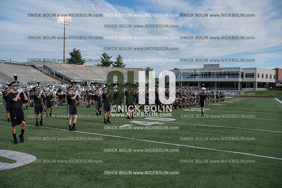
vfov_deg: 42.3
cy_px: 94
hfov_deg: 60.3
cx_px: 141
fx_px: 243
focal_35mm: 31
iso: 100
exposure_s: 1/640
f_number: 5.6
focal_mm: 31
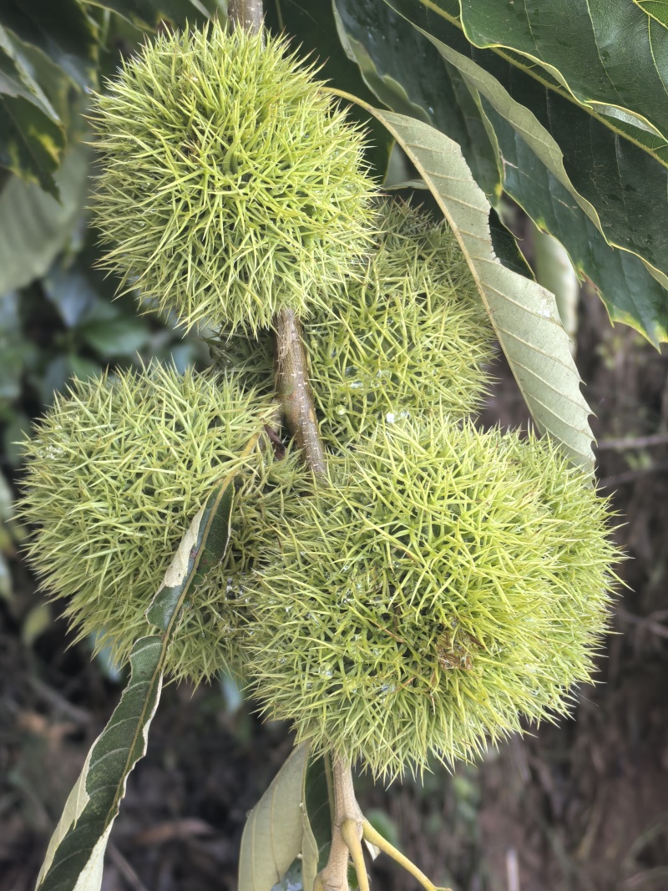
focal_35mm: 75
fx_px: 1930
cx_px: 334
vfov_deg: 26.0
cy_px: 446
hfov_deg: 19.6
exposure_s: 1/100
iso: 160
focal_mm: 5.75
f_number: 2
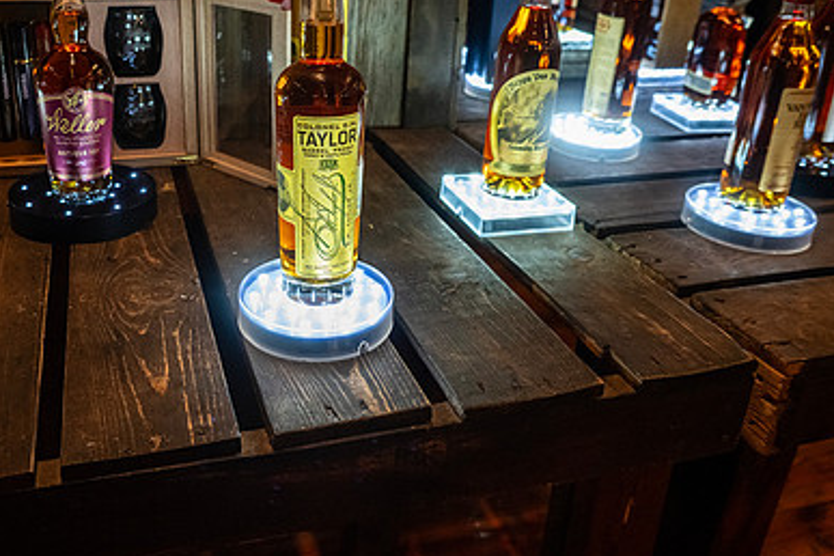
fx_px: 834
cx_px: 330
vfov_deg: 36.4
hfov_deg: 52.7
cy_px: 176
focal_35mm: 36
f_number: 4
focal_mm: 24
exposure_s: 1/125
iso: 2200
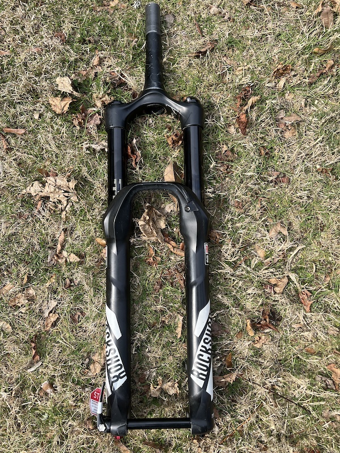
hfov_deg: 53.1
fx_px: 340
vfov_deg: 67.3
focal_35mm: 26
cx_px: 170
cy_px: 226
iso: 50
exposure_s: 1/943
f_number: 1.6
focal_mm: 5.1
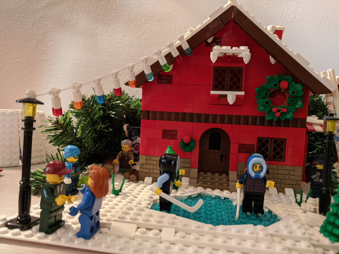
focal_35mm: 26
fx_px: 255
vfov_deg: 53.1
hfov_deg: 67.3
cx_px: 170
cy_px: 127
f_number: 2
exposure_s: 1/33.3
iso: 1230
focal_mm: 4.67
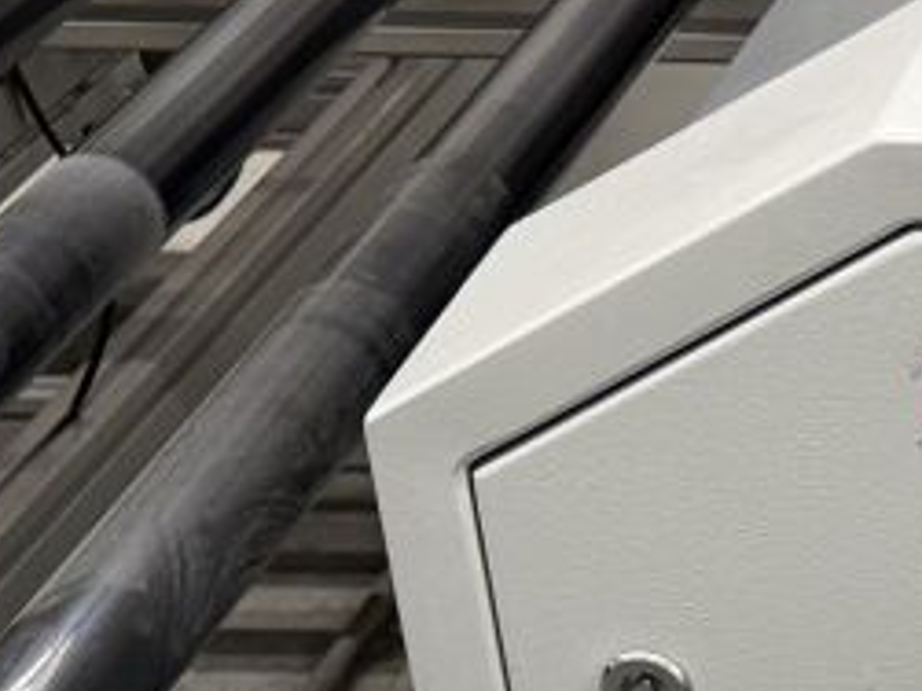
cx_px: 2178
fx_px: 4073
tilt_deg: -30.2
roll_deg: -2.6
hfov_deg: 11.0
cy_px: 981
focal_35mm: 153
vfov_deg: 9.5
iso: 160
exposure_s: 1/50
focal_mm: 6.76
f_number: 1.78
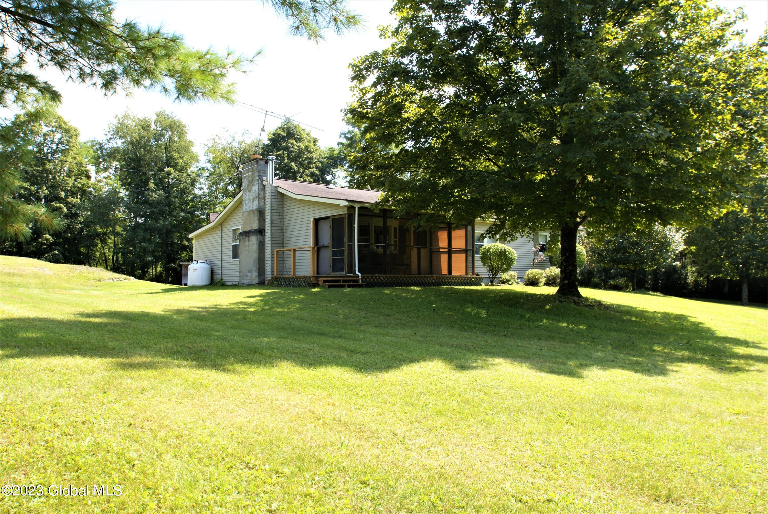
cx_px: 384
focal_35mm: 27
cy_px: 257
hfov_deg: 67.3
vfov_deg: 48.0
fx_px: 577
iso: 100
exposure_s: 1/50
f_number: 9
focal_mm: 18
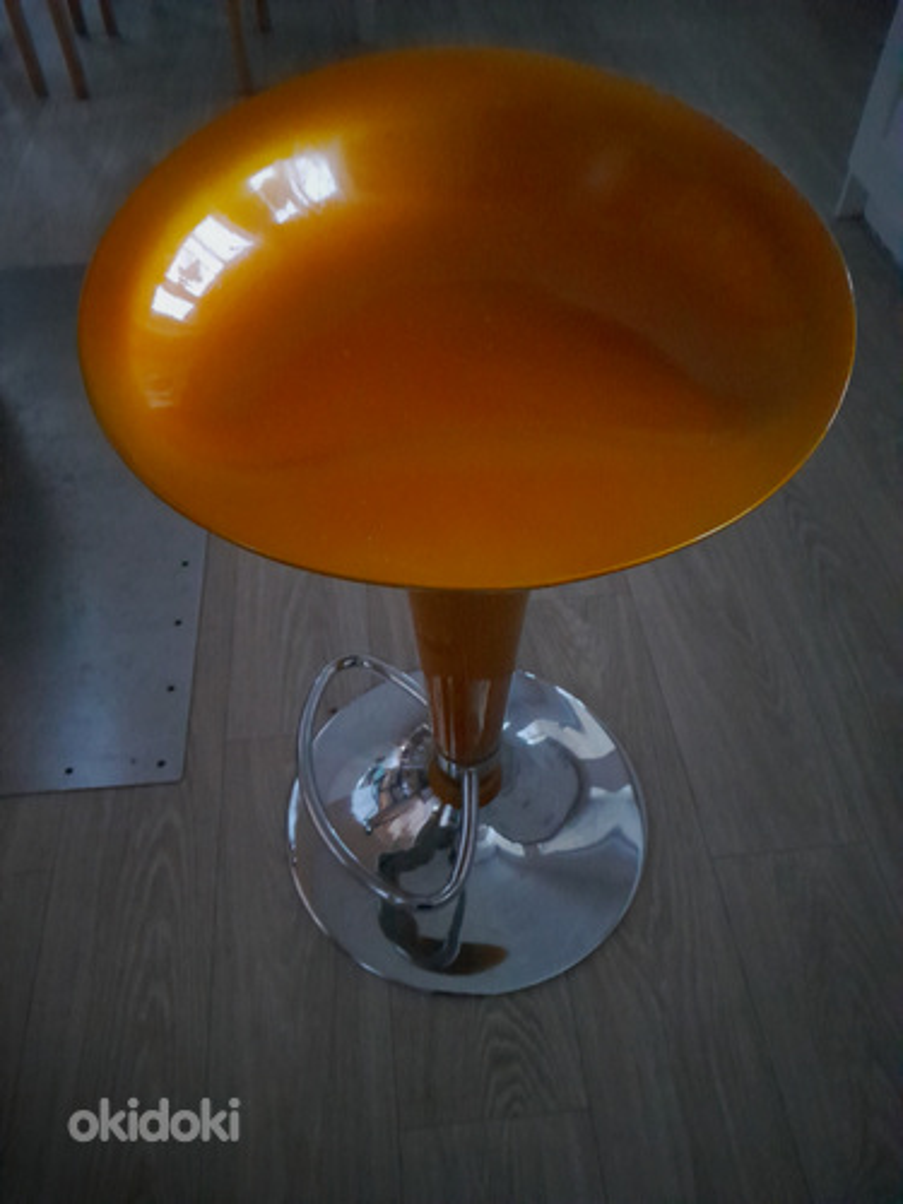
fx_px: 904
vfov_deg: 67.3
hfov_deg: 53.1
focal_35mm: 26
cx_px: 452
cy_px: 602
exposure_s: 1/10
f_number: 1.8
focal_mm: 4
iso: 1250
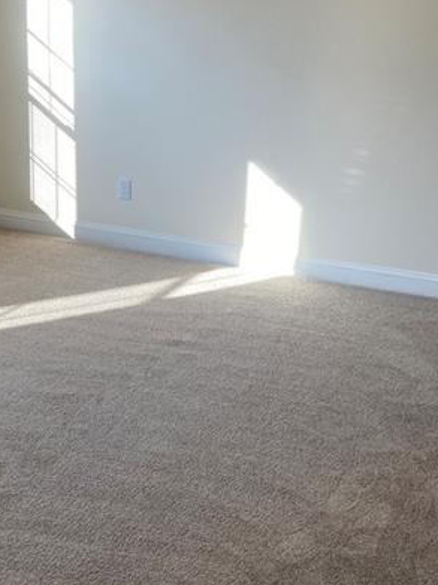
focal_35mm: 55
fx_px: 928
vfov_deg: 34.9
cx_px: 197
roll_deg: -3.1
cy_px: 307
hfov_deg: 26.5
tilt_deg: -19.1
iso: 25
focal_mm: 3.99
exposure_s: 1/120
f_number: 1.8
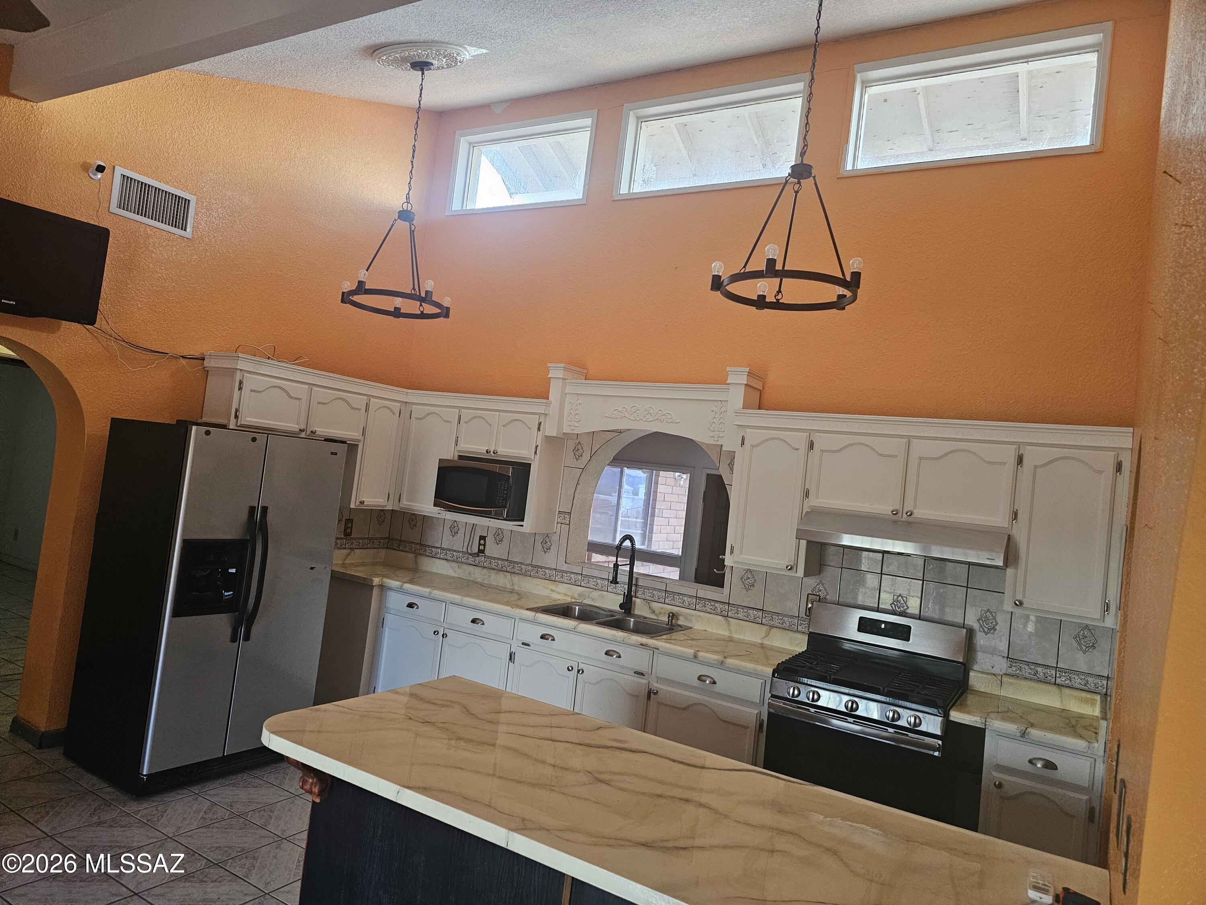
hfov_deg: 73.9
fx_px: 801
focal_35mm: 23
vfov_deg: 58.9
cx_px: 603
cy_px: 452
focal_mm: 6.3
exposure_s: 1/240
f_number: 1.7
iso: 640
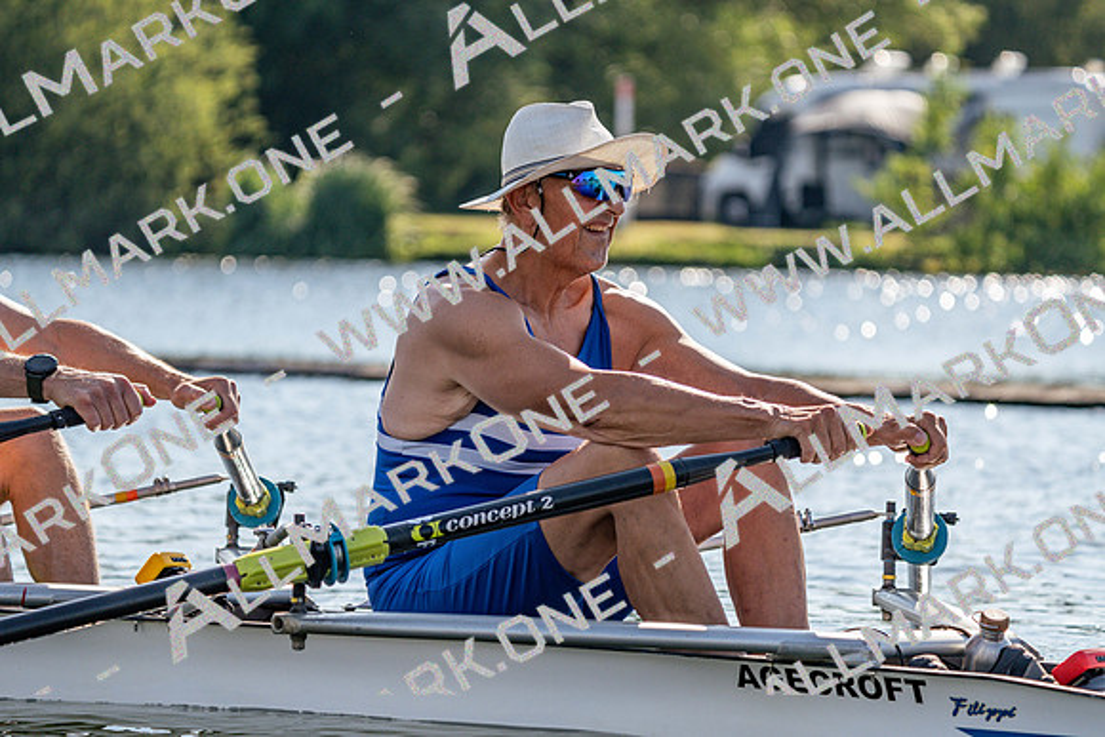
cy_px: 368
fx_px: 6140
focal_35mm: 200
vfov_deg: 6.9
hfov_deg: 10.3
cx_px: 552
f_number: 5.6
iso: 250
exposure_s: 1/1600
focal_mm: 200
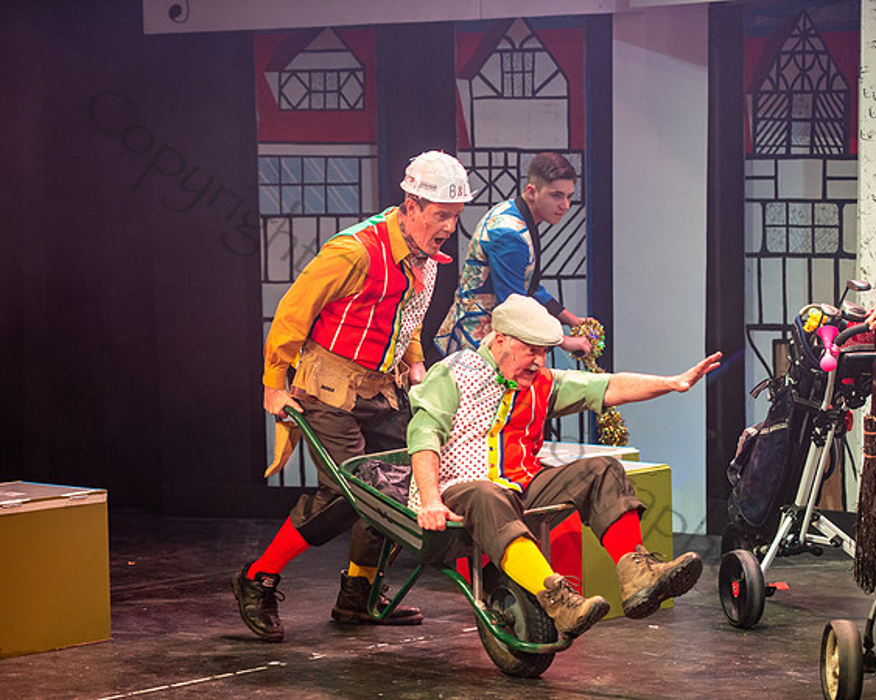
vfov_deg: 13.9
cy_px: 350
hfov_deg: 17.4
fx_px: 2863
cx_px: 359
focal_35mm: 110
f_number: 2.8
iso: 1000
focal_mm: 98
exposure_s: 1/250
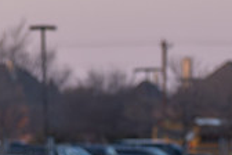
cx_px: 208
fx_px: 3589
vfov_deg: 2.5
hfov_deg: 3.7
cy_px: 279
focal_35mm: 557
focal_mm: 88
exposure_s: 1/1600
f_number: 2.8
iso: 800
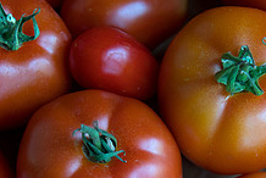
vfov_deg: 10.8
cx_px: 150
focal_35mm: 125
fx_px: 925
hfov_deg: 16.4
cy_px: 224
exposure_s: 1/60
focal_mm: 47
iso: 640
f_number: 4
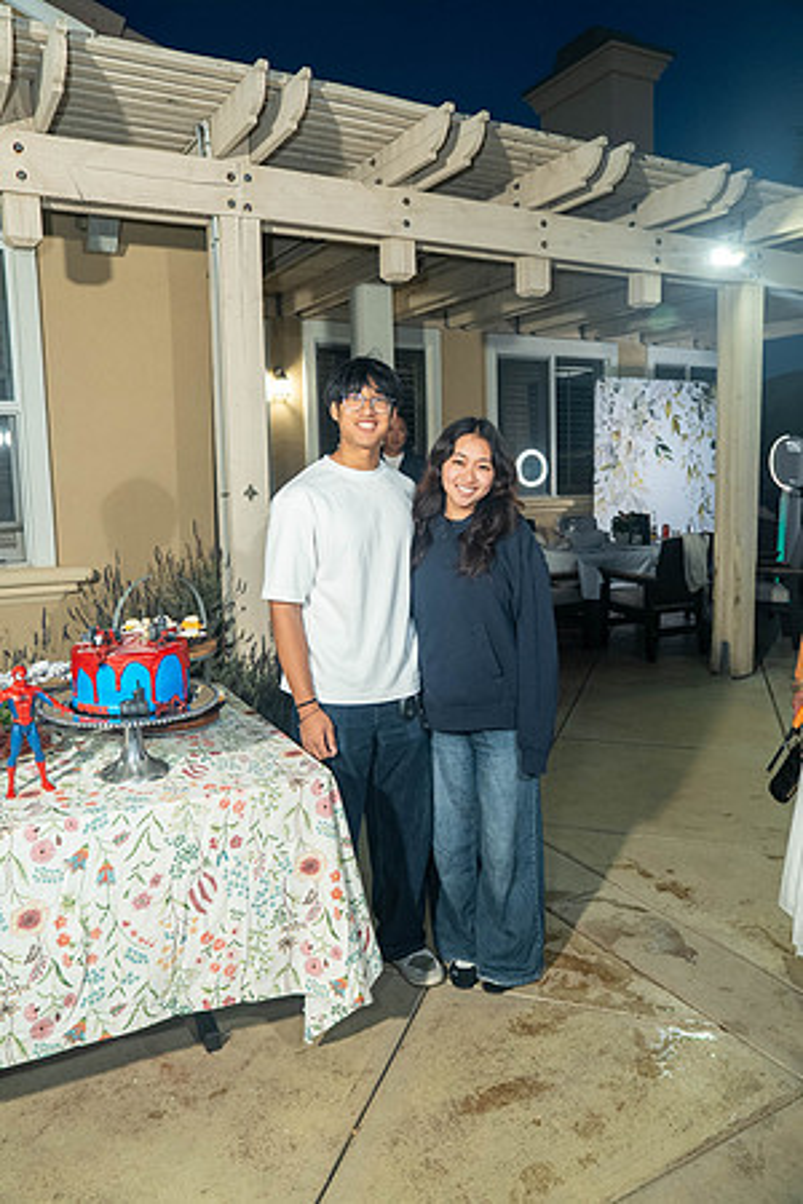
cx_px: 402
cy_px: 602
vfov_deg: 69.4
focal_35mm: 26
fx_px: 870
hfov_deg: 49.6
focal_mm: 26
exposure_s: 1/160
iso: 640
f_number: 3.5
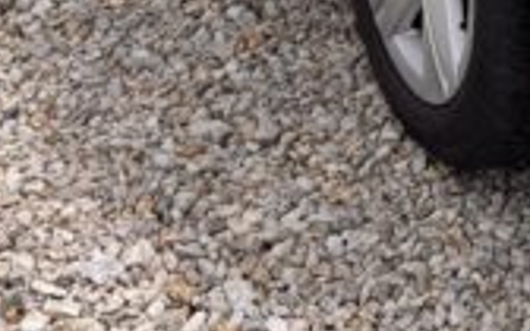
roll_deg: -0.5
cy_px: -372
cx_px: 864
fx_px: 1748
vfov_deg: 9.9
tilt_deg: -14.5
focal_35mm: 121
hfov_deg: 15.5
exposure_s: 1/3802
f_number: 1.78
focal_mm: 6.76
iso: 80
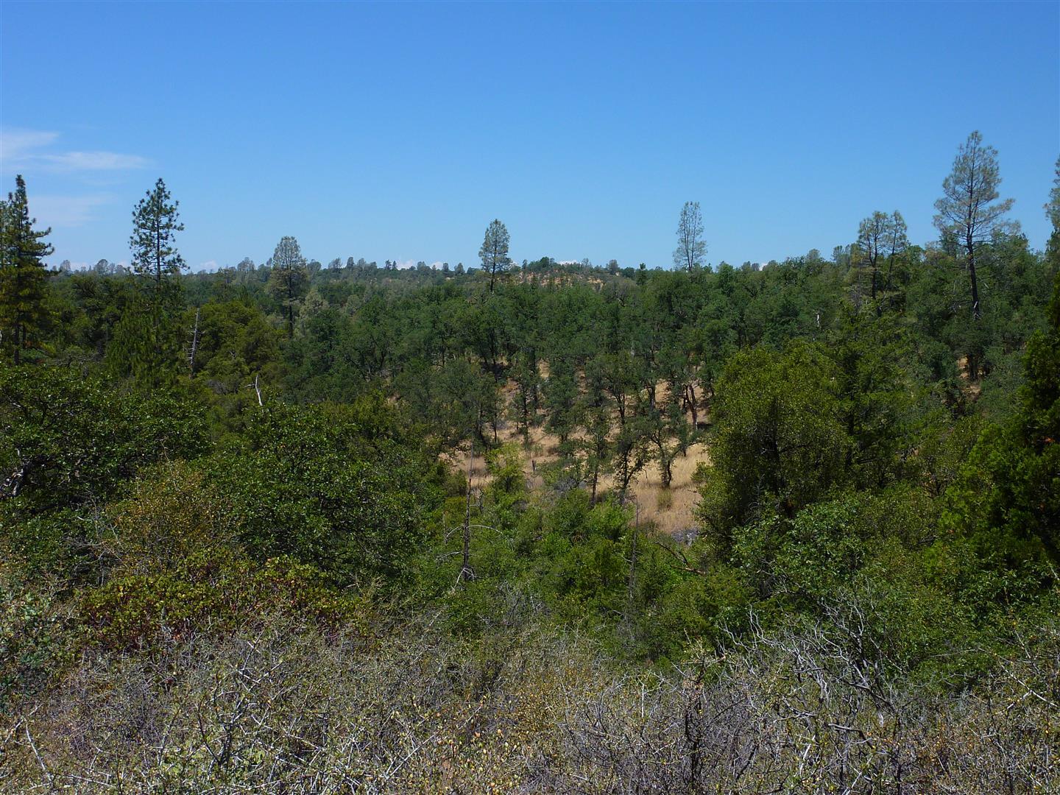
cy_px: 398
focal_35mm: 40
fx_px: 1225
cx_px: 530
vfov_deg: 36.0
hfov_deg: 46.8
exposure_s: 1/400
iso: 80
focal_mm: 6.5
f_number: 5.6
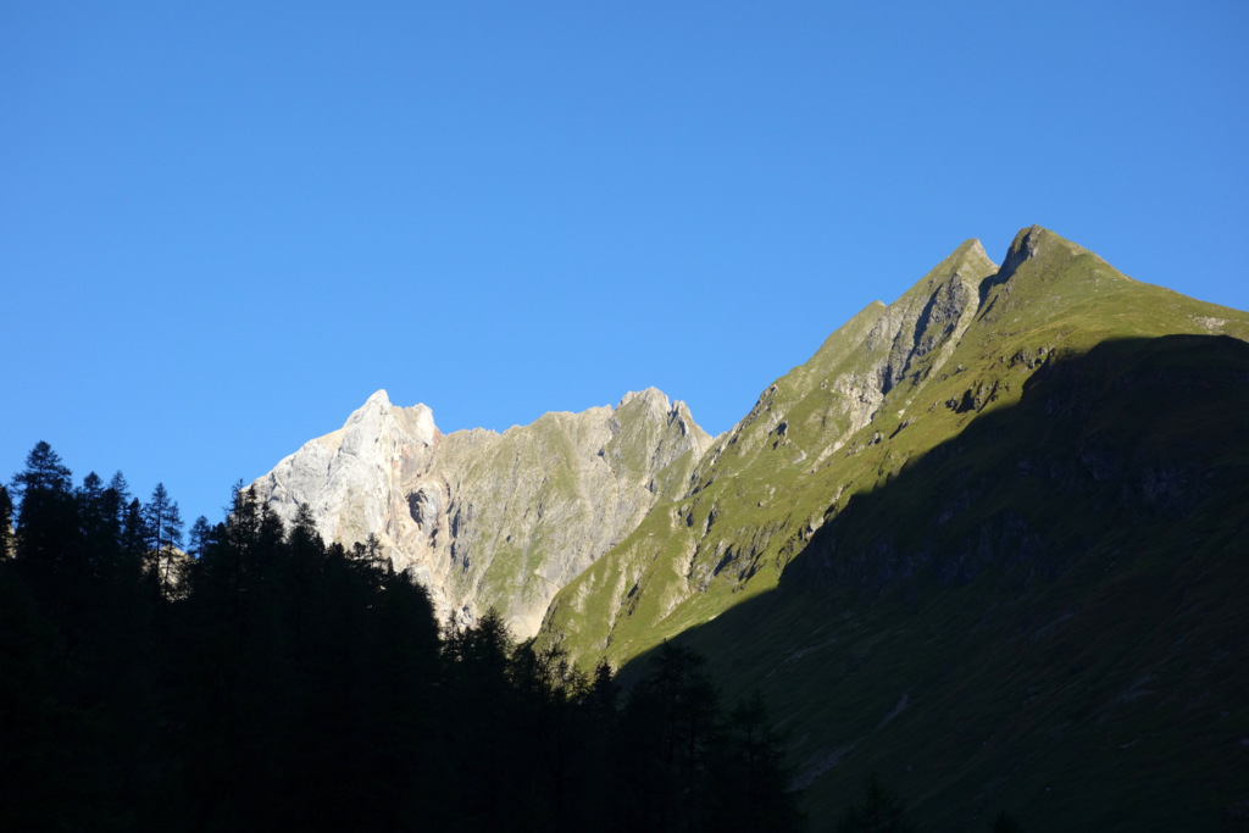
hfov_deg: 31.0
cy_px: 416
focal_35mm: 65
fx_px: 2255
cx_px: 624
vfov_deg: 20.9
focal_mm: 24.11
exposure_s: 1/320
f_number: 5.6
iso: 125
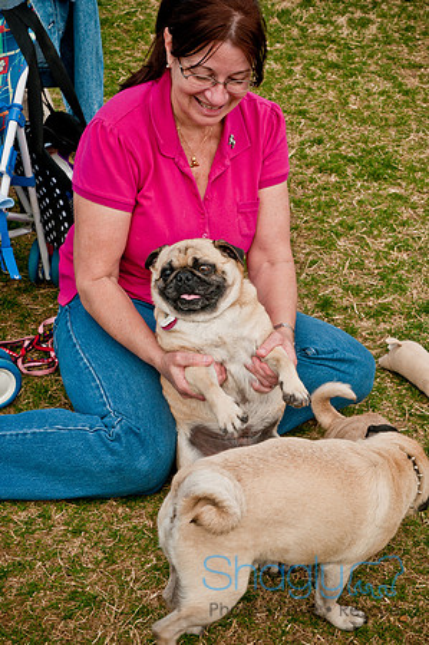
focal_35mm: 75
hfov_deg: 18.1
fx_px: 1344
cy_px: 322
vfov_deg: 27.0
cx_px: 214
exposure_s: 1/160
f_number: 10
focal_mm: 50
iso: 200
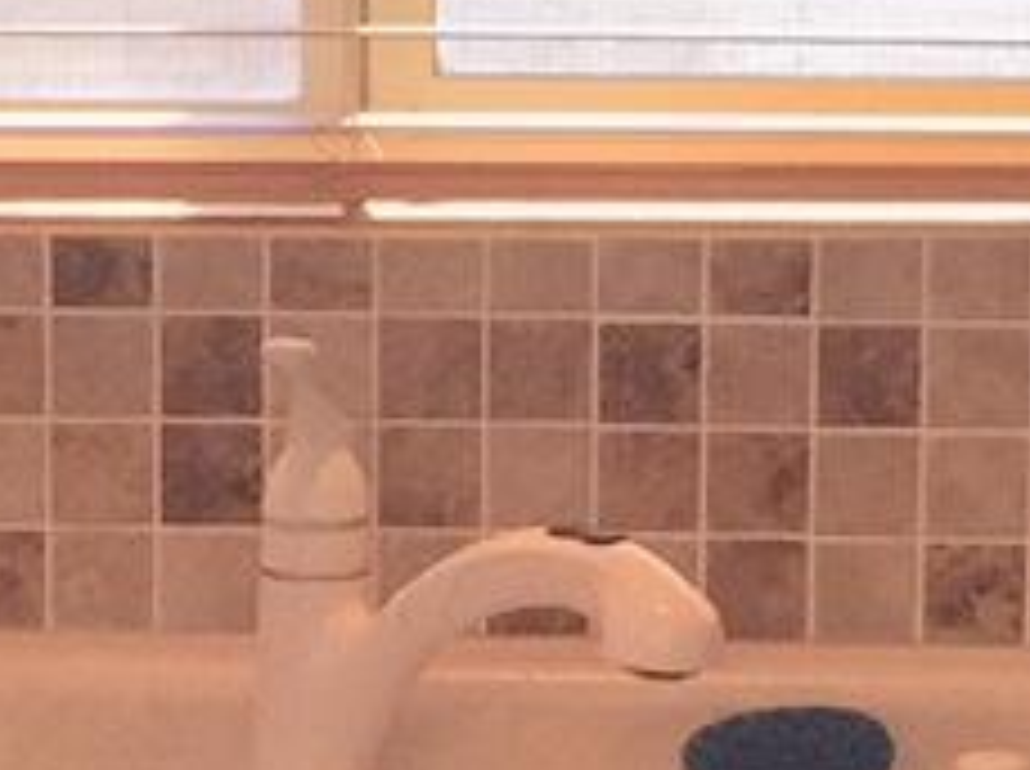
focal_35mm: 207
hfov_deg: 9.6
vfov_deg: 7.2
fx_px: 6150
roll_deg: -0.9
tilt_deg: -7.0
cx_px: 526
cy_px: 311
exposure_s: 1/60
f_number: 2.2
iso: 40
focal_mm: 4.15
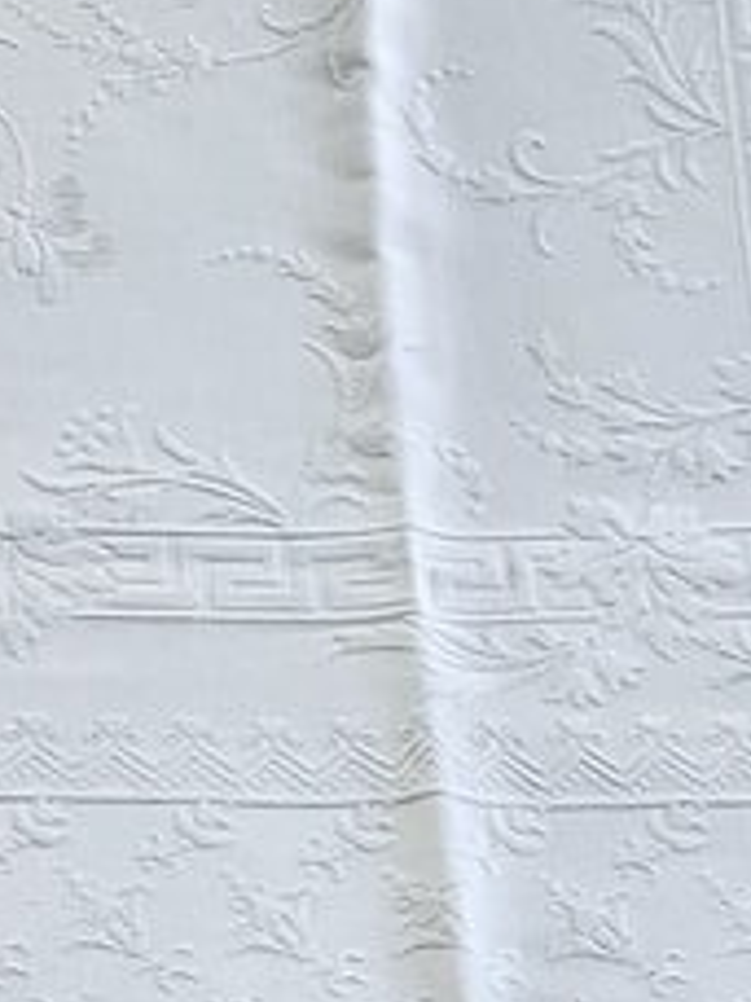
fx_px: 3384
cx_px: -264
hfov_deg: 12.2
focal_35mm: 117
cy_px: -141
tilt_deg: -42.4
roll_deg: +3.8
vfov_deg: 16.3
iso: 100
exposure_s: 1/121
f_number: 1.6
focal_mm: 4.2
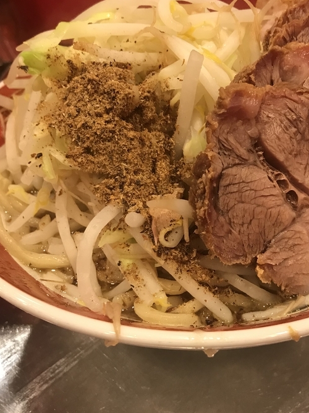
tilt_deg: -38.7
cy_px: 191
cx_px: 216
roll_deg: +1.1
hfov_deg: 33.2
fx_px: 512
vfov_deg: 43.8
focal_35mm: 43
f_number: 1.8
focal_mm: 3.99
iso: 50
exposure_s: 1/15
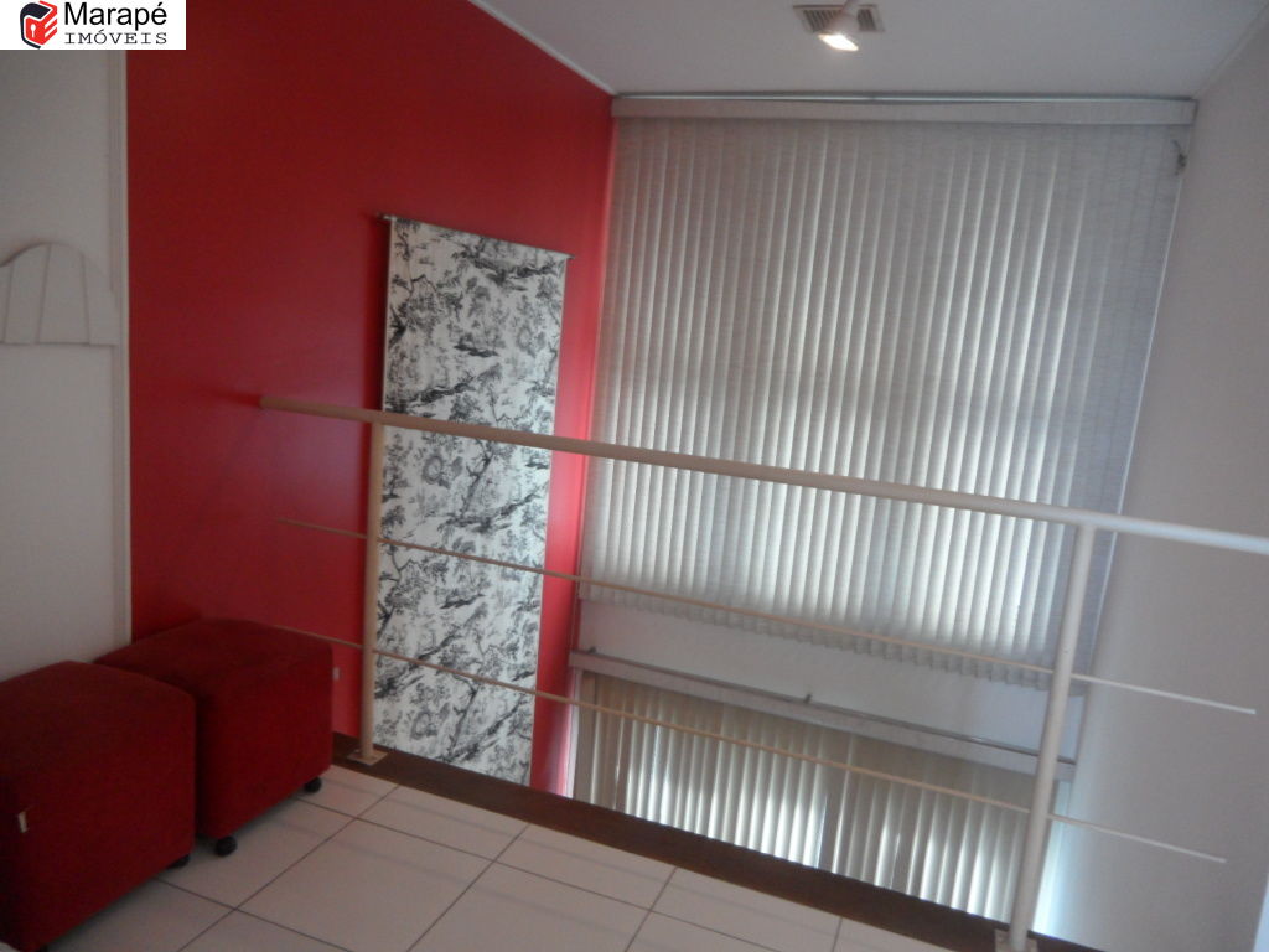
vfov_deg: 56.8
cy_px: 476
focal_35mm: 24
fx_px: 880
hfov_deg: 71.6
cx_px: 634
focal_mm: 4.1
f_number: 2.9
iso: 160
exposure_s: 1/30
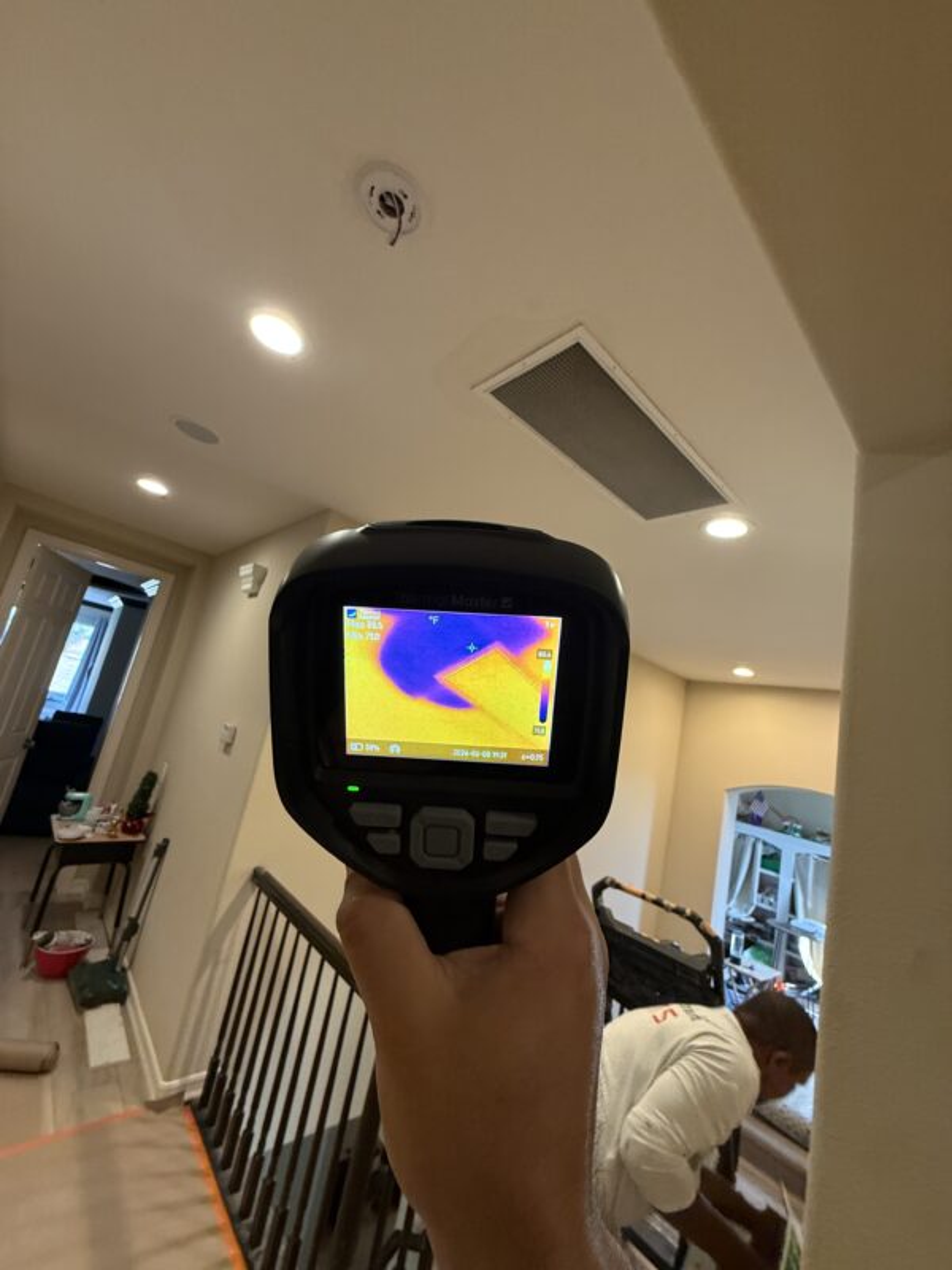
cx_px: 476
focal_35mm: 14
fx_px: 513
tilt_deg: +15.1
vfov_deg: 102.1
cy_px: 635
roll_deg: -11.8
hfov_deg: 85.7
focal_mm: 2.22
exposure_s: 1/60
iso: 250
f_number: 2.2
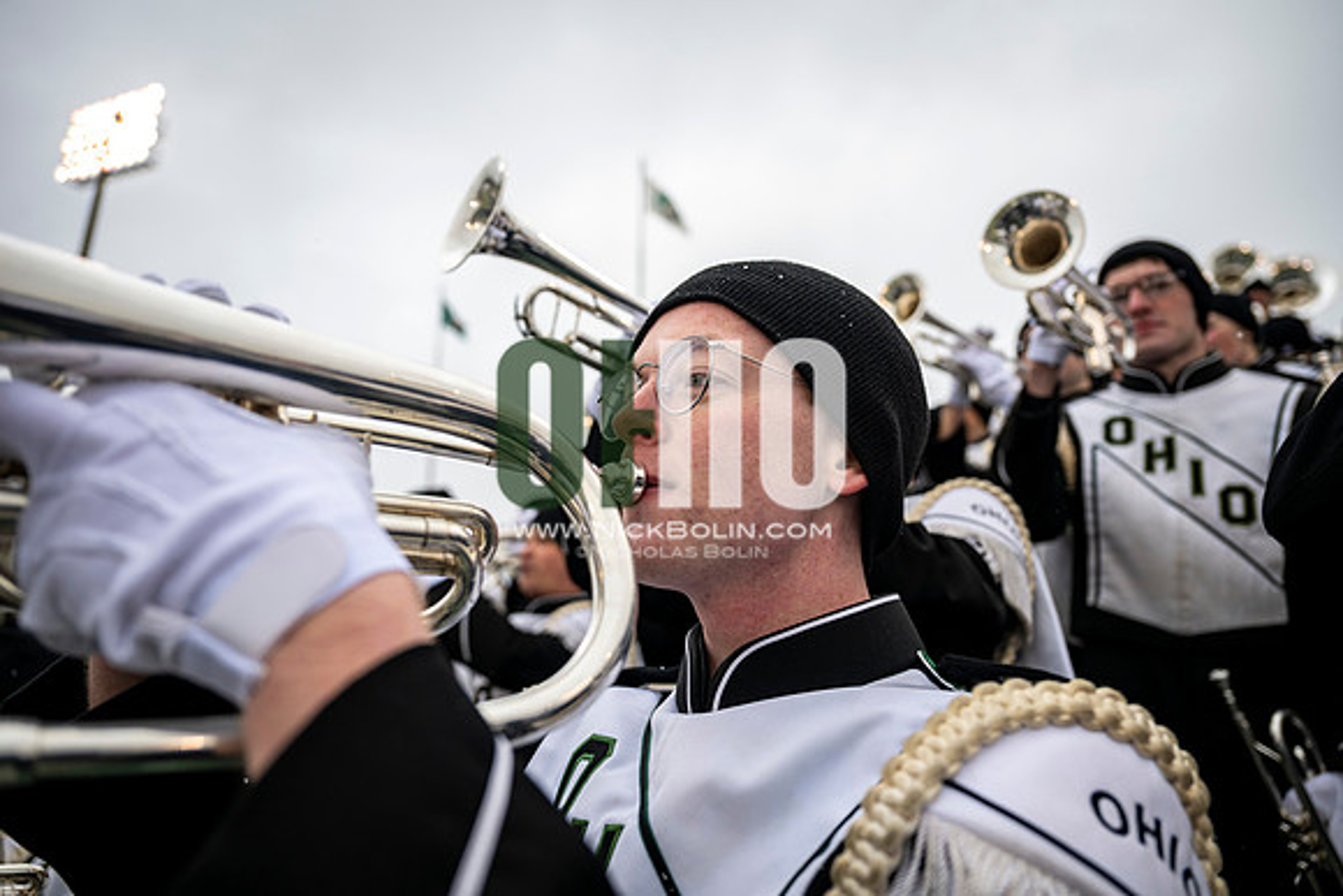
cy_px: 448
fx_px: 896
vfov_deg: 53.2
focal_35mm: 24
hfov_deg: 73.7
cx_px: 672
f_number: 2.8
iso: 160
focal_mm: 24
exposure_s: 1/500
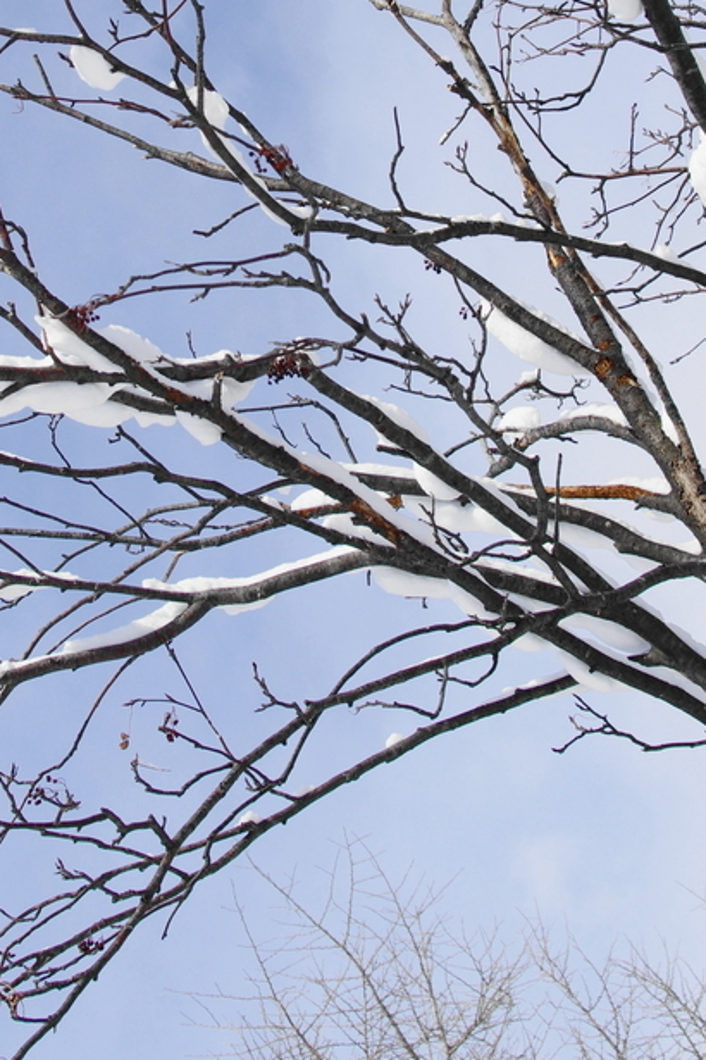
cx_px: 307
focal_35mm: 82
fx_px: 2412
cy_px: 147
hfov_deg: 16.6
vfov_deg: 24.2
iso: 200
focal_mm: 28
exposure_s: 1/500
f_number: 8
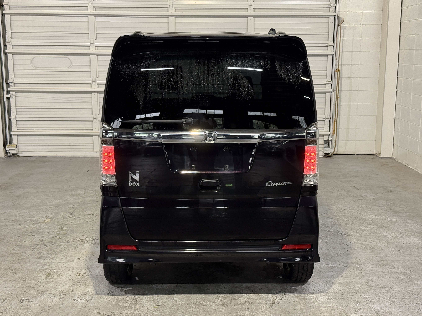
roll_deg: +0.2
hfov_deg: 39.7
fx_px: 585
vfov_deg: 30.3
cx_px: 211
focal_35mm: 48
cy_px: 158
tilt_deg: -9.6
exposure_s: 1/40
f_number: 1.78
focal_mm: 6.76
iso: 250
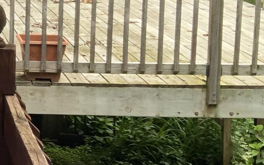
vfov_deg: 10.0
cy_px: -18
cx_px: -239
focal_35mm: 130
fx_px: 935
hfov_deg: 13.9
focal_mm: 3
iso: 16
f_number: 1.8
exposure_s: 1/149
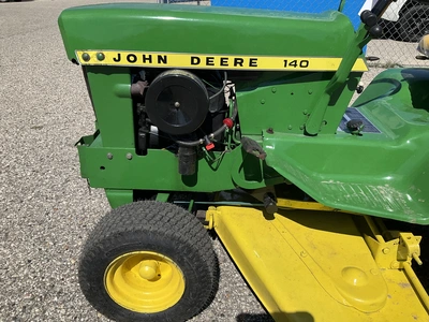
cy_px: 161
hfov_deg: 61.7
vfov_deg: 48.2
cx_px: 214
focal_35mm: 29
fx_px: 359
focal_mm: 3
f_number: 1.8
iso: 25
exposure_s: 1/2801
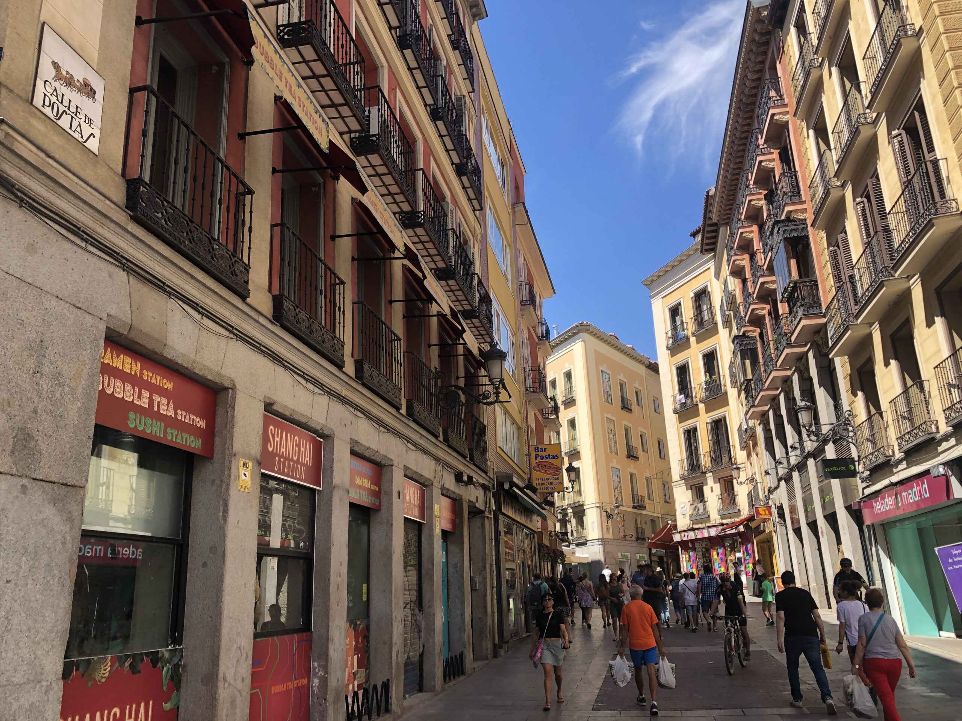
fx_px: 778
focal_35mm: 28
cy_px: 360
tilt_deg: +17.1
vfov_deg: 49.7
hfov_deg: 63.4
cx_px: 481
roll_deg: +1.6
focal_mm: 3.99
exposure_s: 1/813
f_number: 1.8
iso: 20
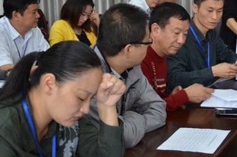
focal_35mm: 92
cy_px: 33
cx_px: 177
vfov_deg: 14.7
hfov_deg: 22.0
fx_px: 604
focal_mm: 38
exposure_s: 1/30
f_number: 4.5
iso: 800
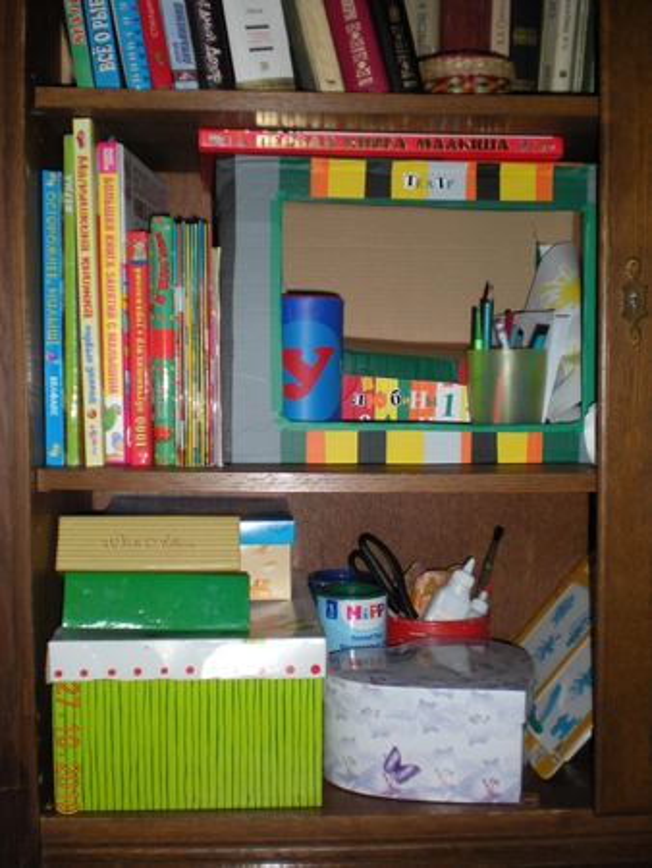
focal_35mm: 44
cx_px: 326
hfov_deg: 32.9
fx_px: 1104
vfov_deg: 42.9
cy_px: 434
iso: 64
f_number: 3.5
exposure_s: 1/60
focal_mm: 7.4
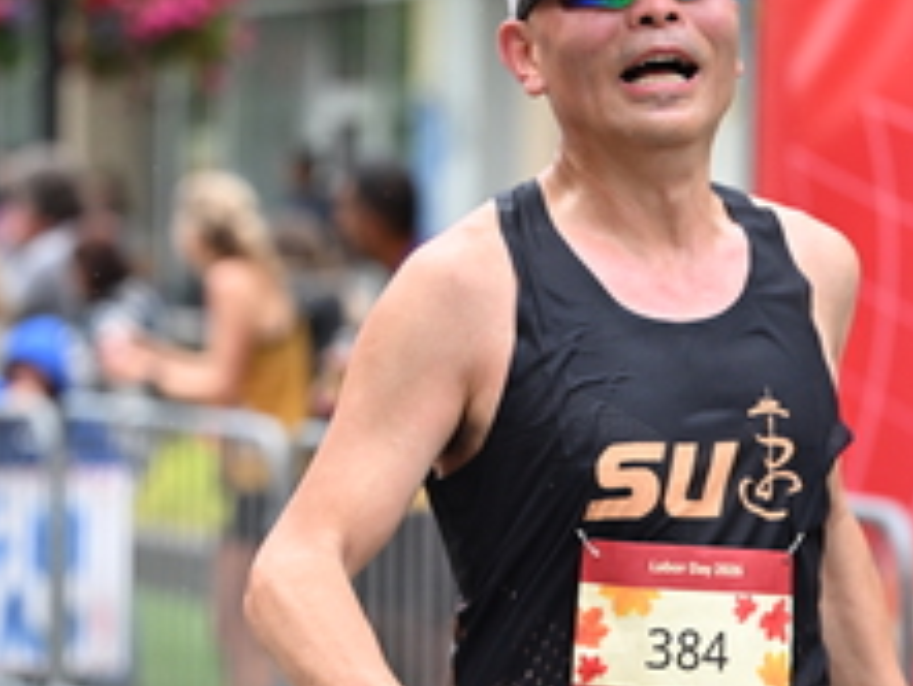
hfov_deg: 8.8
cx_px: 388
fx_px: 5938
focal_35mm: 225
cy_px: 399
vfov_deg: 6.6
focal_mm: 94
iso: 1250
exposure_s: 1/2000
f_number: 2.8
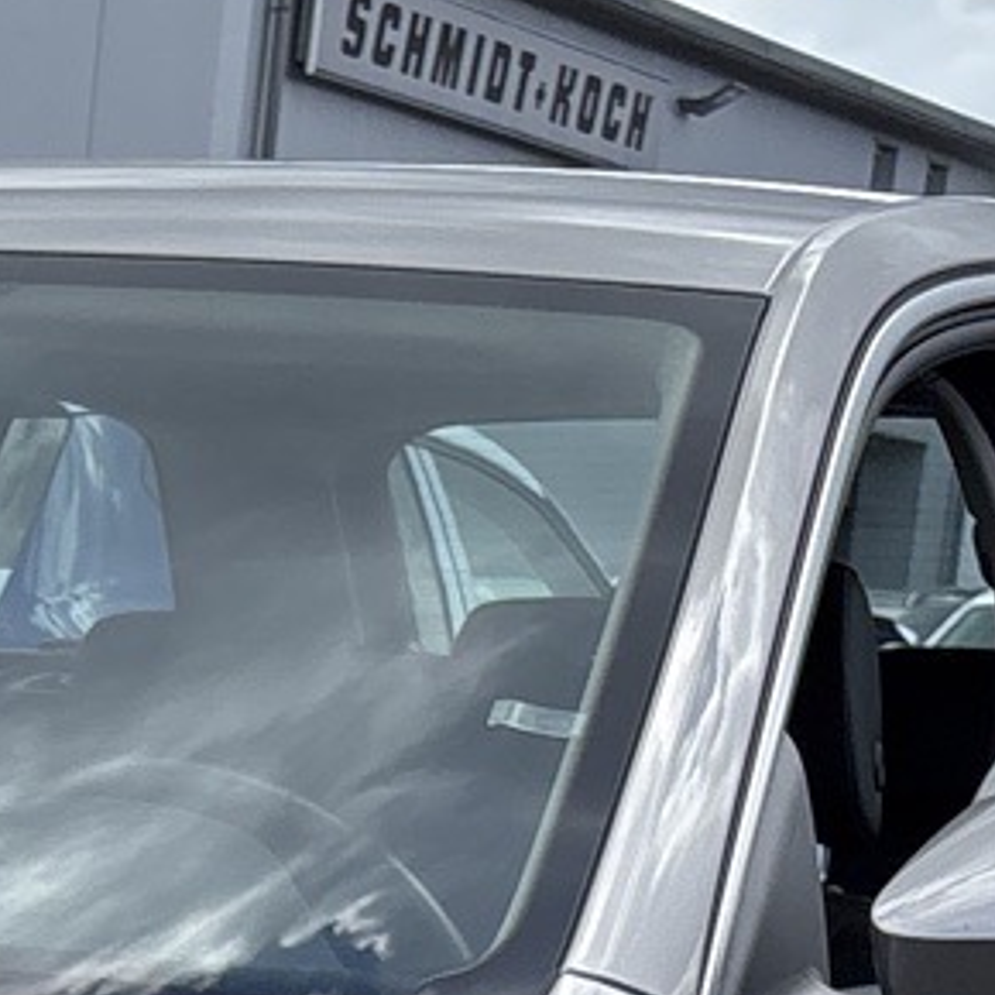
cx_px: -731
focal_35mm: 152
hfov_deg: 10.8
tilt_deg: -13.6
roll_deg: -4.0
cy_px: 1760
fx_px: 4943
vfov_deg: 10.8
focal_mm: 5.96
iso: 50
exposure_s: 1/2342
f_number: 1.6
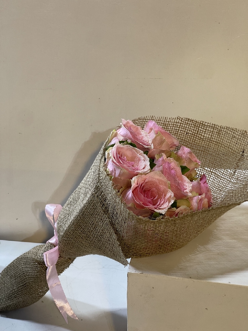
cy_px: 166
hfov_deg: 22.9
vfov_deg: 30.3
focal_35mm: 64
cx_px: 124
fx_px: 611
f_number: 2.2
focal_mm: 7.5
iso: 125
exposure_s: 1/100
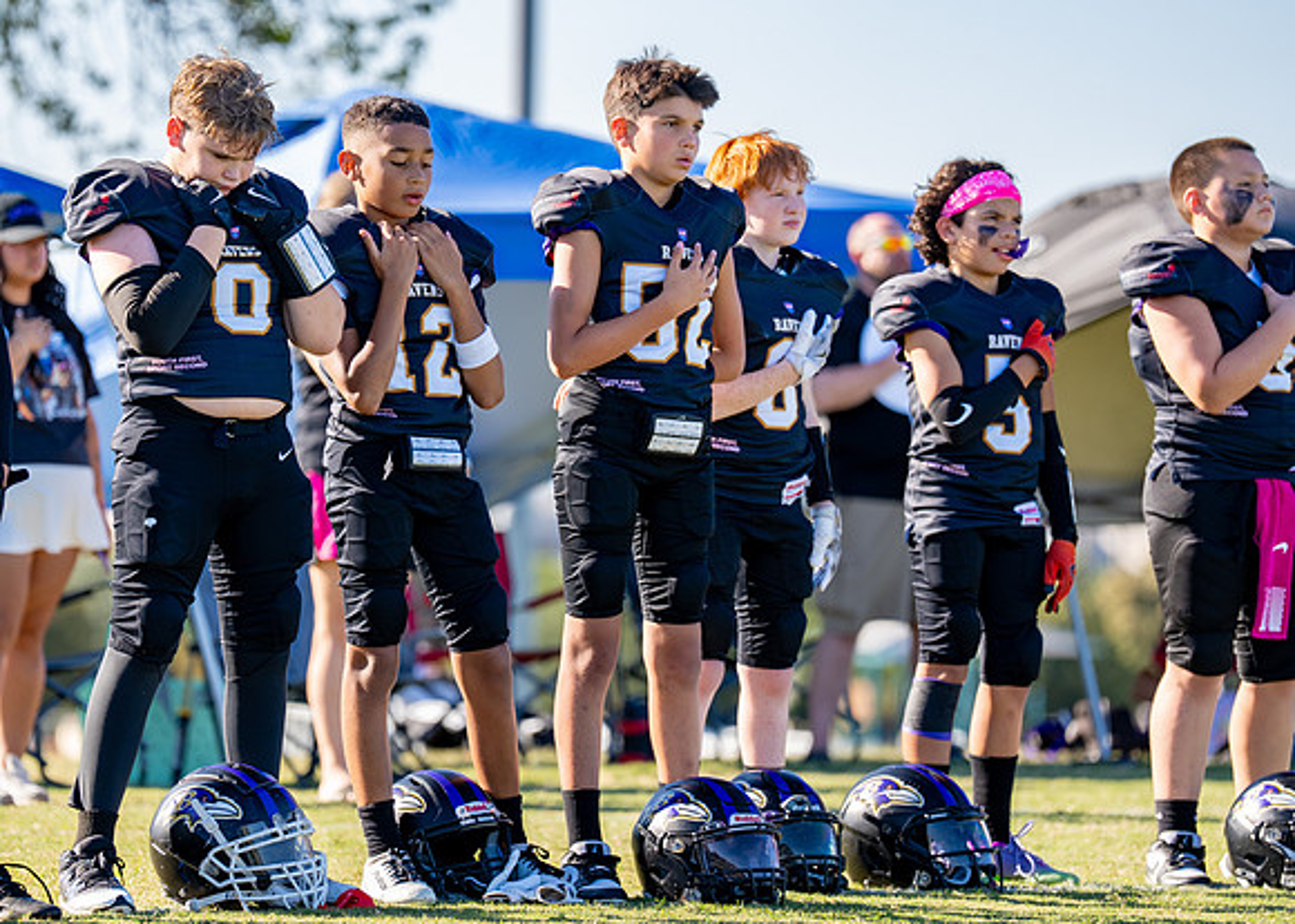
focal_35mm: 205
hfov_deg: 9.8
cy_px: 468
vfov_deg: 7.0
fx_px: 7556
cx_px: 451
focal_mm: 160
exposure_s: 1/1000
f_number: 2.8
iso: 160
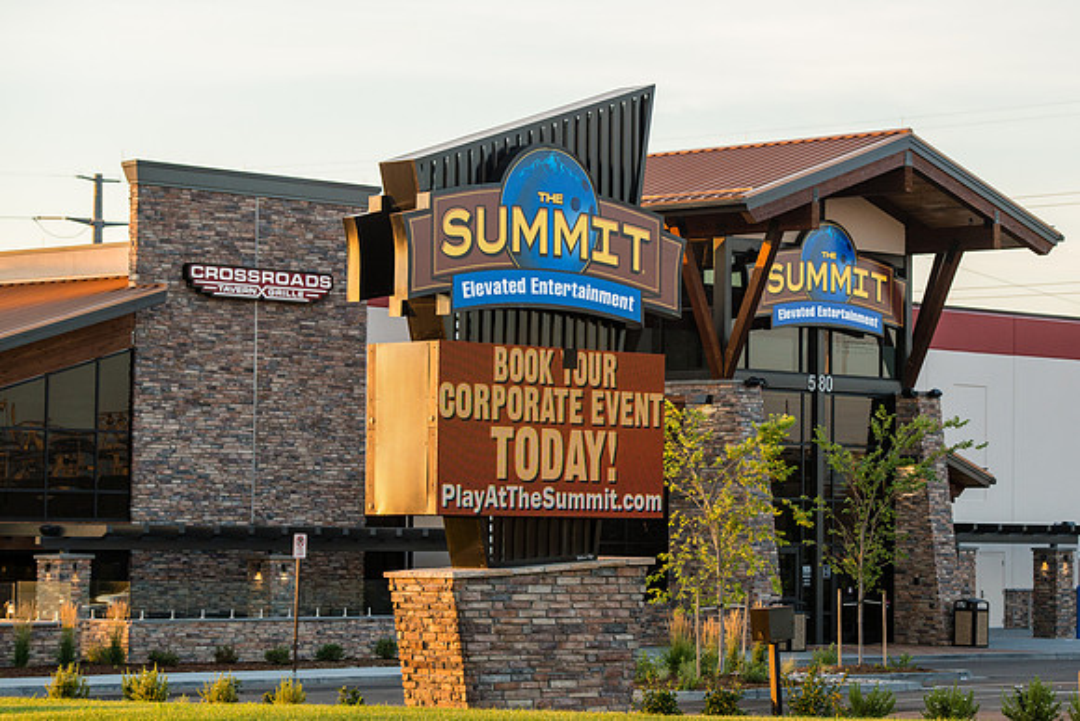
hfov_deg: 18.1
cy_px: 362
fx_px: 3382
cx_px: 590
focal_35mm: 113
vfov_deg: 12.2
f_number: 5
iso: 800
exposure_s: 1/500
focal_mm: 95
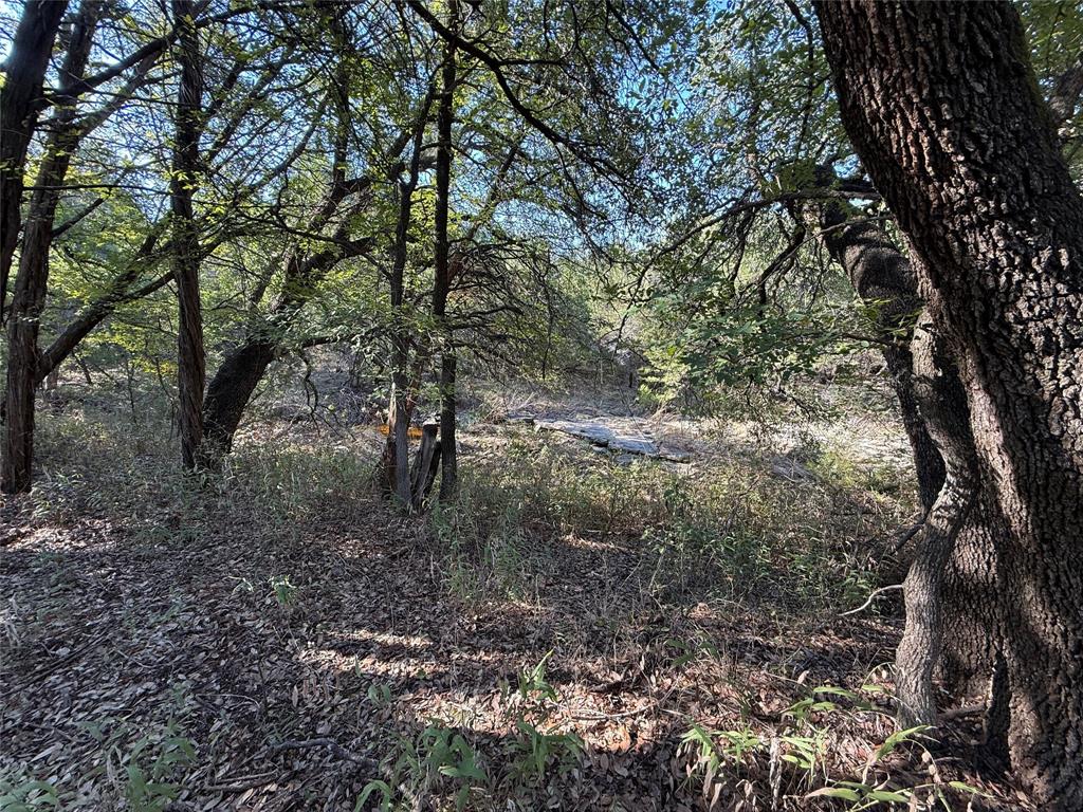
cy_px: 406
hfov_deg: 102.1
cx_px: 542
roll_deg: +0.0
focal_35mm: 14
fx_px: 438
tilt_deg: -9.2
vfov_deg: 85.7
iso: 80
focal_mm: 2.22
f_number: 2.2
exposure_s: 1/99
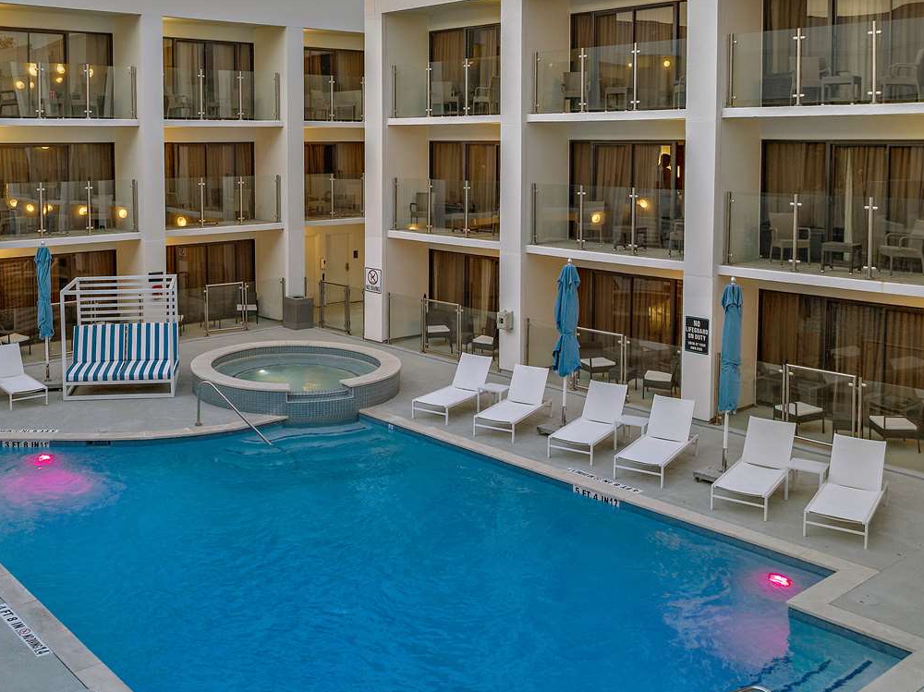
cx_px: 298
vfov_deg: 38.8
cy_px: 190
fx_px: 960
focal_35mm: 36
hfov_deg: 50.3
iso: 110
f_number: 2.8
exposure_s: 1/15
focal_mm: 12.29
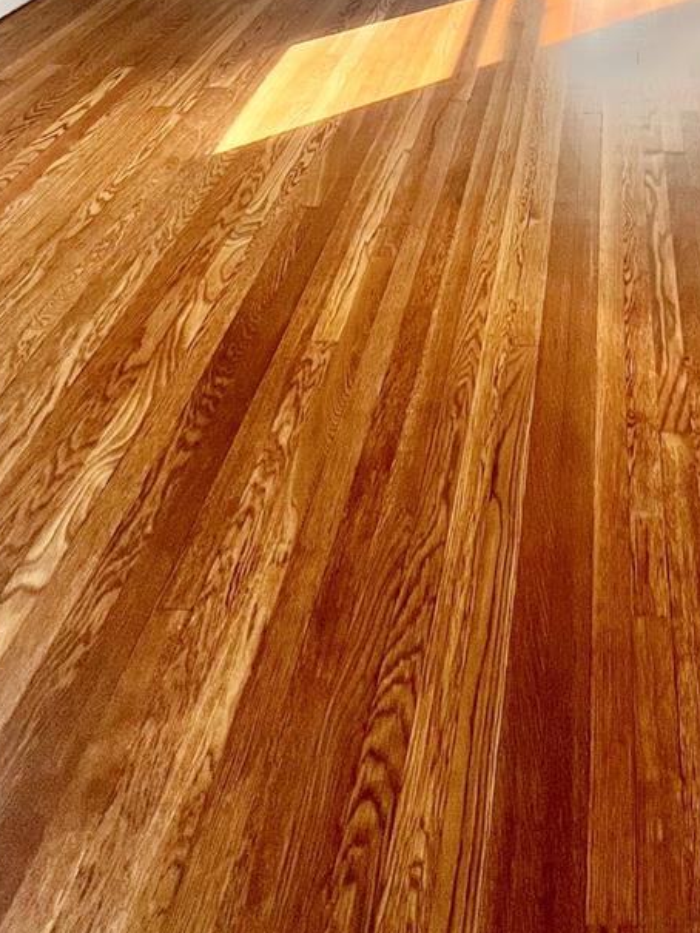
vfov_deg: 39.4
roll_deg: -0.5
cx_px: 597
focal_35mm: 33
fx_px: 889
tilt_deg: -8.7
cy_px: -194
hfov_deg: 40.5
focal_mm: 1.57
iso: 40
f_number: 1.8
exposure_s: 1/99
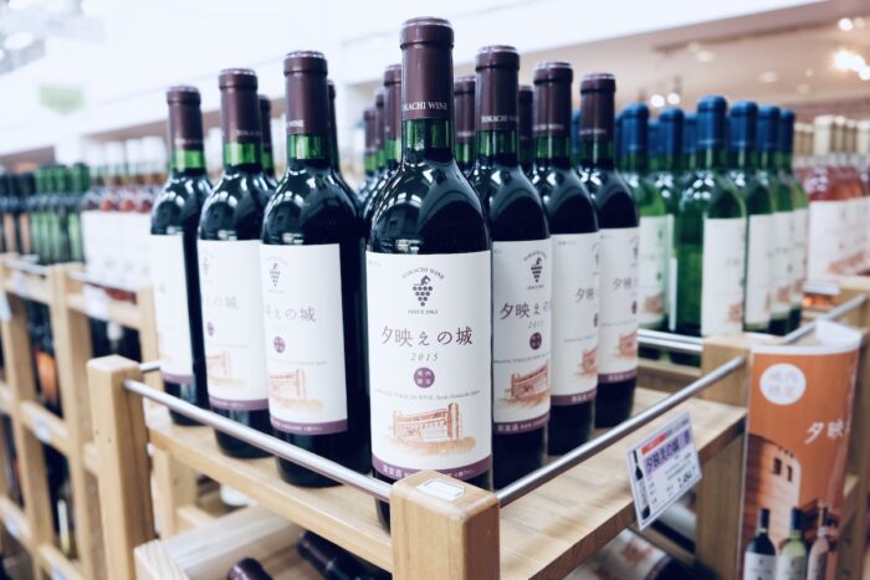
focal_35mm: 27
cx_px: 435
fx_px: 653
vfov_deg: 47.9
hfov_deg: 67.4
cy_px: 290
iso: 320
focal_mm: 18
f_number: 2.8
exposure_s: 1/25
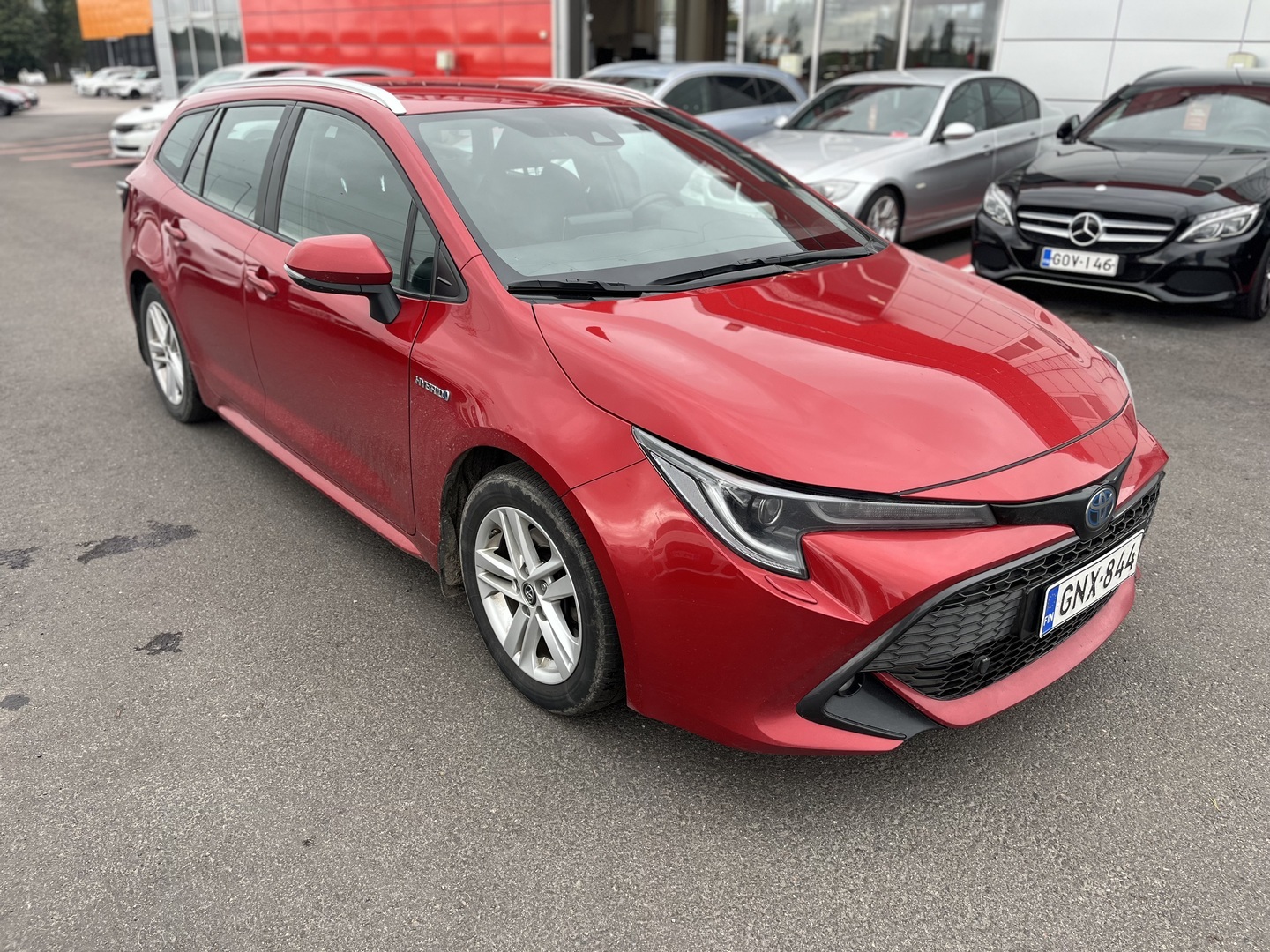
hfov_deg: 67.3
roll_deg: -1.3
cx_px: 635
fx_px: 954
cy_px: 476
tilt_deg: -22.9
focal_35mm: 26
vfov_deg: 53.1
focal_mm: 5.1
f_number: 1.6
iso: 50
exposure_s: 1/393
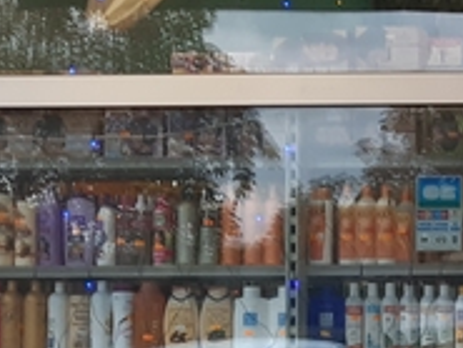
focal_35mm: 135
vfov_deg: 10.9
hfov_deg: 13.3
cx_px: 801
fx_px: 1807
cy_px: 295
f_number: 1.7
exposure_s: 1/100
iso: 80
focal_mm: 3.92
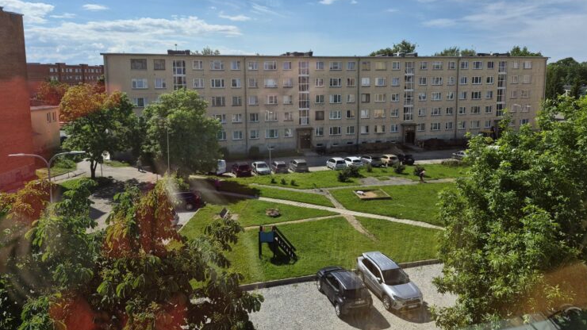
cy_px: 132
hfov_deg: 71.9
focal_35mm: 26
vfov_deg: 44.1
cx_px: 304
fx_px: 405
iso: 80
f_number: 1.8
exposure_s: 1/7696
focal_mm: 5.4
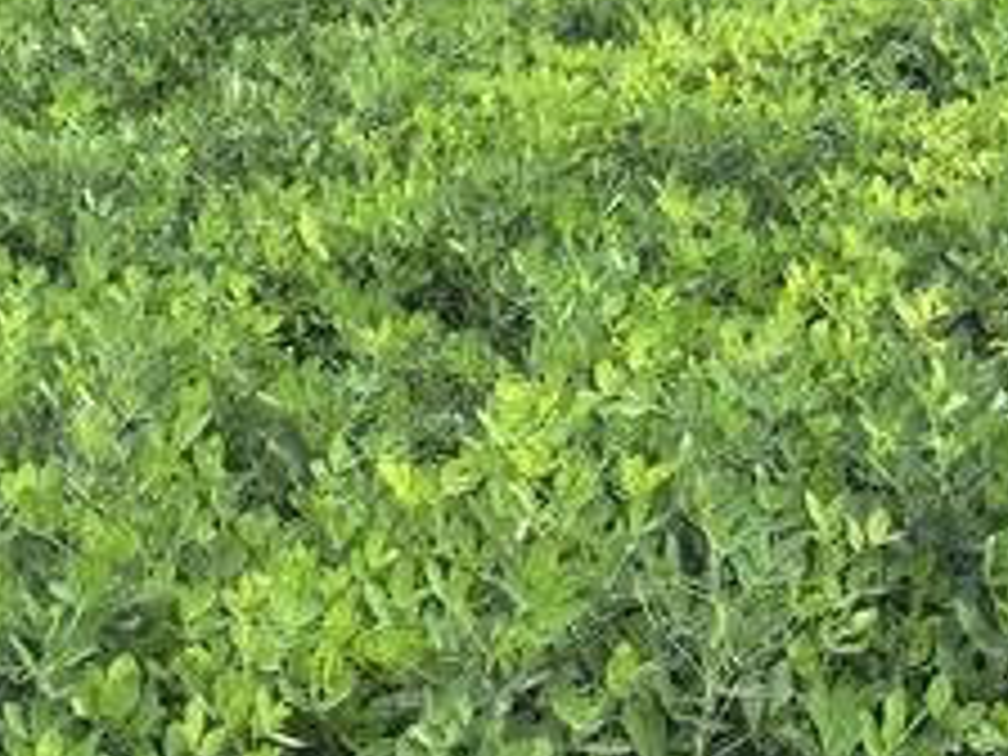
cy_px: 387
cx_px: 315
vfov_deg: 15.9
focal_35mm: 93
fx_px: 2708
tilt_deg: -19.3
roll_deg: +0.6
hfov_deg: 21.0
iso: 32
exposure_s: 1/574
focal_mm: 5.96
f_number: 1.6
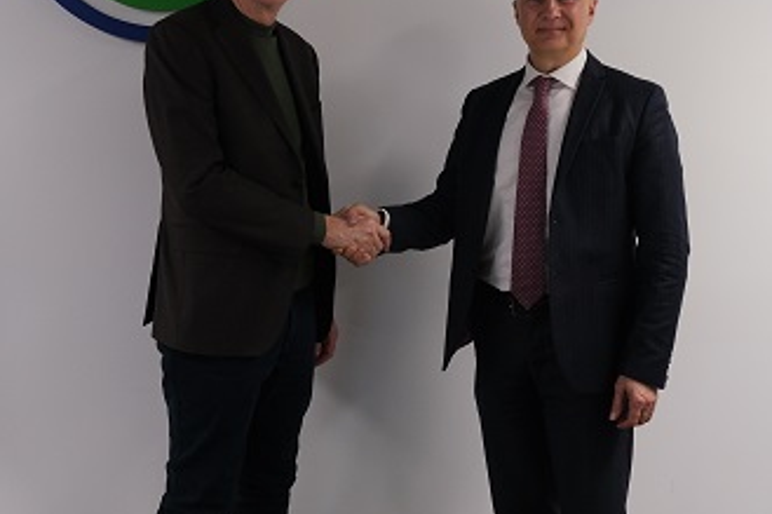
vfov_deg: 31.4
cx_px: 401
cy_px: 136
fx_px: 900
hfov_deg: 46.4
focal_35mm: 42
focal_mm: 15
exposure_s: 1/100
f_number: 3.5
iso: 1000
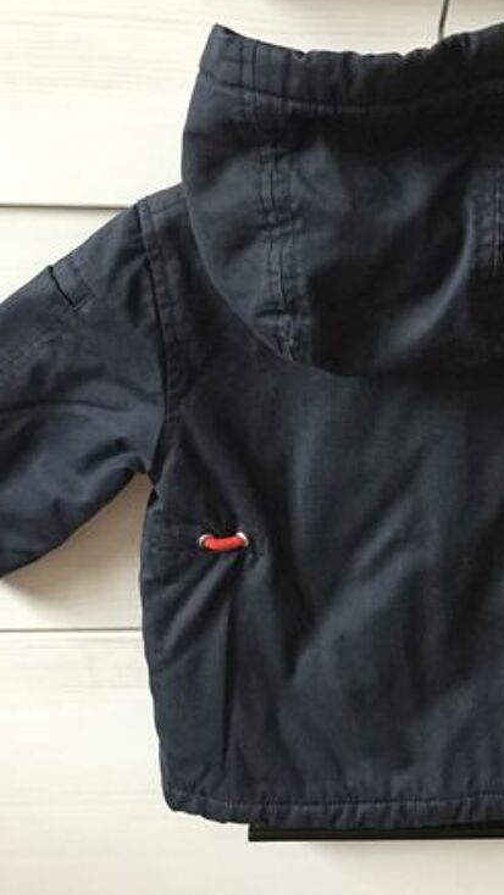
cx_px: 464
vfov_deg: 44.6
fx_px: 1093
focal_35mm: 46
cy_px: 441
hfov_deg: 25.1
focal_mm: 3.3
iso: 160
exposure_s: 1/33
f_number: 2.4
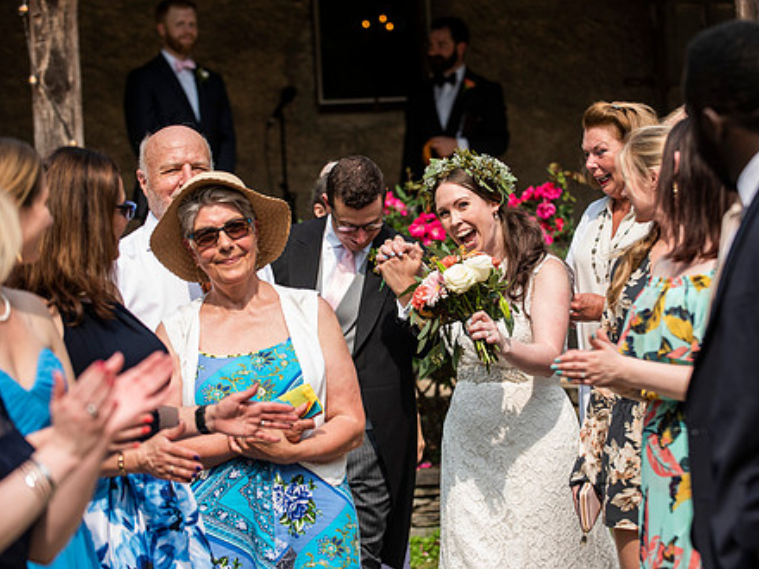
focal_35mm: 133
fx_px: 2916
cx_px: 464
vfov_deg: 11.1
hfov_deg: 14.8
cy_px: 268
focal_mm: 105
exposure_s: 1/4000
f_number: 3.5
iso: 400
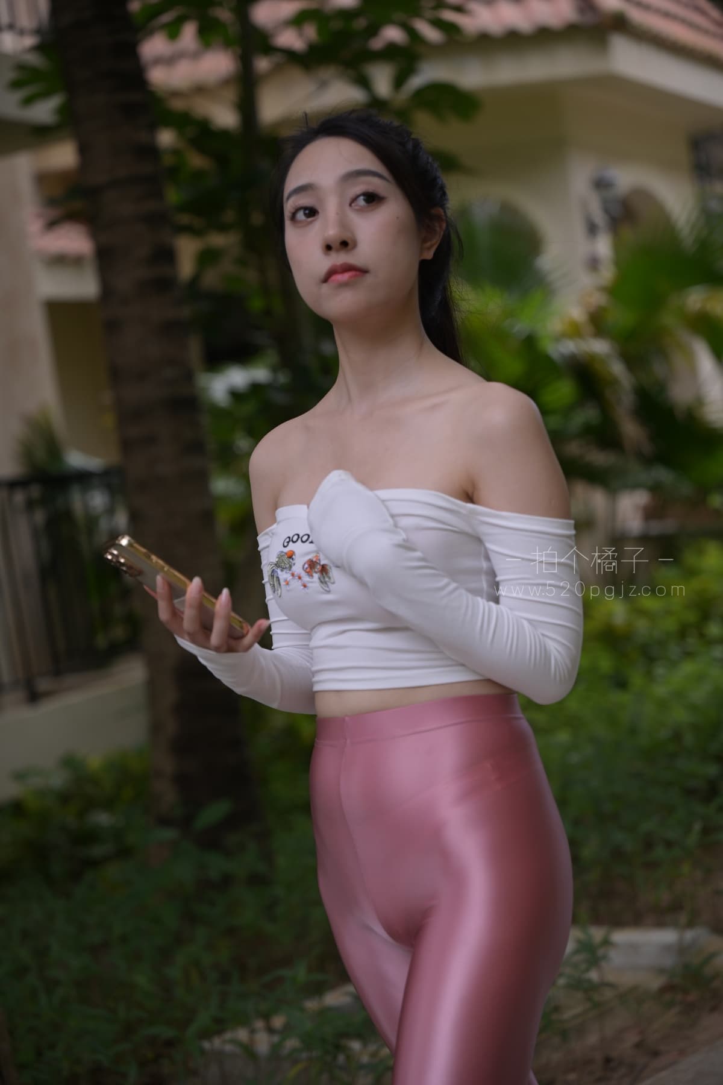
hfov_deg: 19.5
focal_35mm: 70
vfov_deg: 28.8
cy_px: 542
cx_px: 362
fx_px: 2109
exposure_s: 1/640
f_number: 3.2
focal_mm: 70
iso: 320
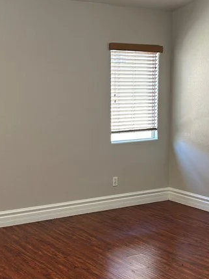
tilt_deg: -6.8
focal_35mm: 62
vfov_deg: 31.1
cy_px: 165
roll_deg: +0.5
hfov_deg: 23.7
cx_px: 110
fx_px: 499
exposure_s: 1/60
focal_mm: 5.7
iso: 80
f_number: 1.5
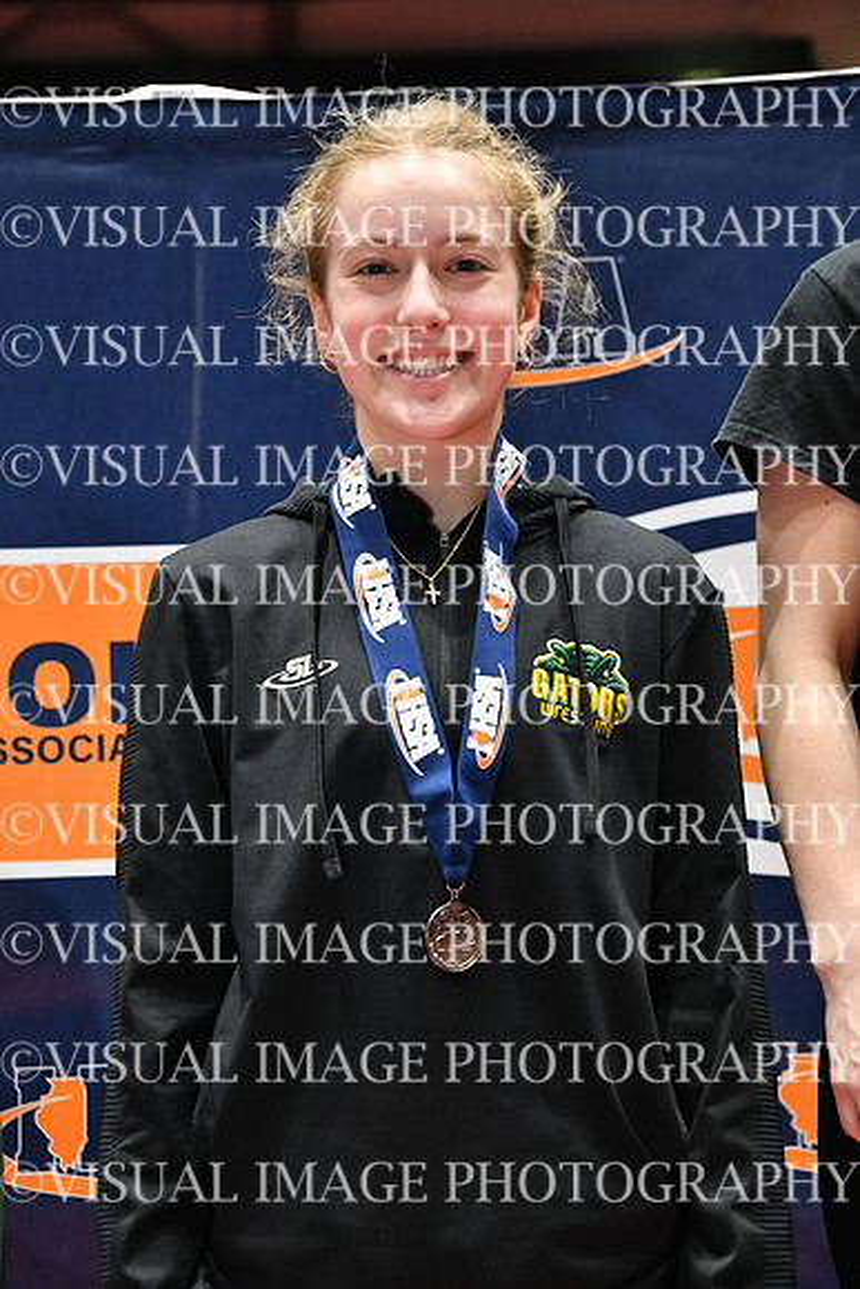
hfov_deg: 20.9
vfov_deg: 31.0
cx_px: 430
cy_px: 644
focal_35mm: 65
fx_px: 2328
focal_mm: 65
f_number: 5.6
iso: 3200
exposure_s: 1/200
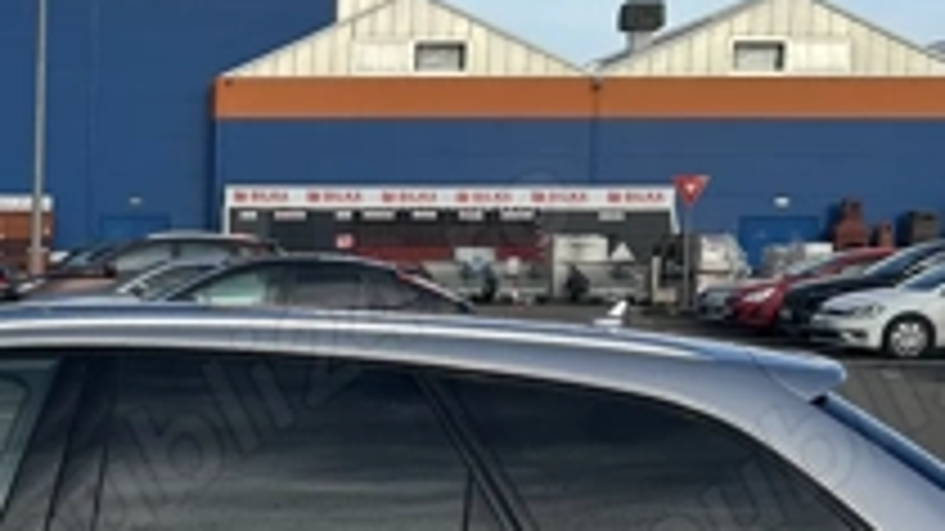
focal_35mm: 81
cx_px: -36
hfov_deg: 24.8
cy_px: 432
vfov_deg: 14.8
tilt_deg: -6.4
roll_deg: -0.1
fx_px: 2029
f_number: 1.5
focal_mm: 5.7
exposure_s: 1/2632
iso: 50
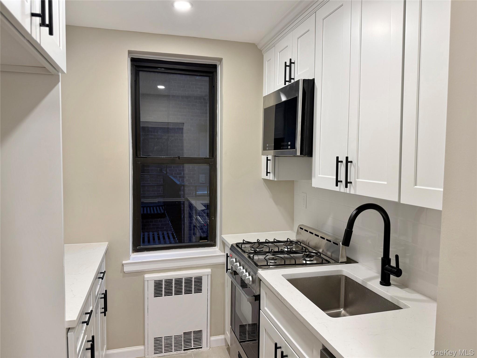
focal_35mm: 24
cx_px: 238
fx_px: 331
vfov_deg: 56.8
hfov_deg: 71.6
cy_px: 179
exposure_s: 1/60
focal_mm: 6.76
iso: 125
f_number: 1.78
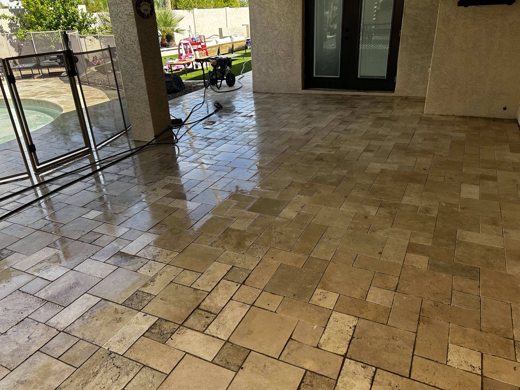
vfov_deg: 53.1
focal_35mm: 26
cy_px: 195
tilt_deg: -25.1
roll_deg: +2.4
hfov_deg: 67.3
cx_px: 260
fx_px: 391
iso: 50
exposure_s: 1/873
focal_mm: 5.7
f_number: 1.5
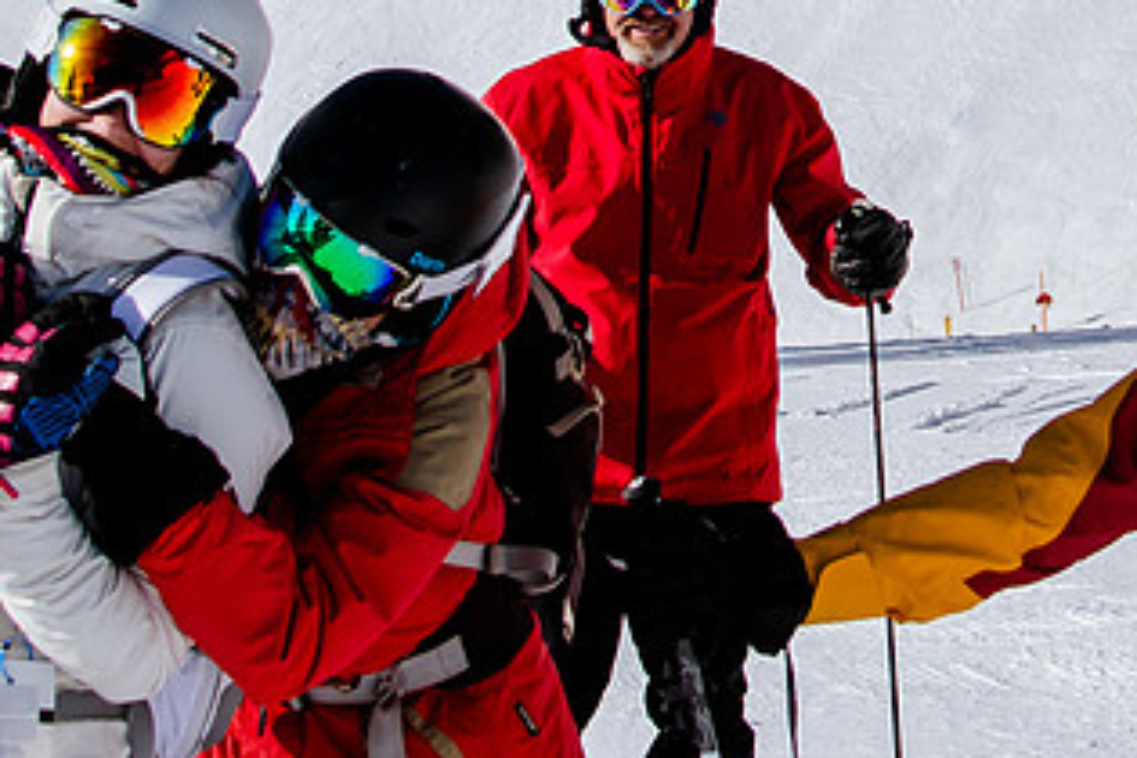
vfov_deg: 8.8
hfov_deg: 13.3
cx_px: 1097
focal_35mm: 153
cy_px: -216
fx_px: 4832
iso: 160
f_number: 5.6
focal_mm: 32
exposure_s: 1/800
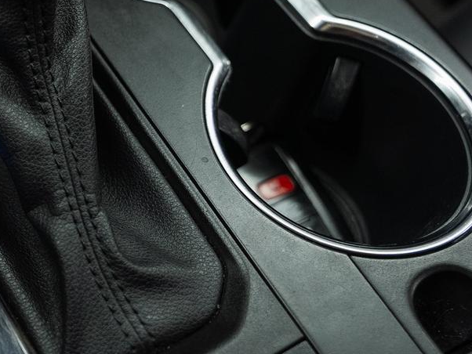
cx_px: 8
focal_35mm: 63
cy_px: 66
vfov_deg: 22.9
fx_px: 859
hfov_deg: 28.9
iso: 800
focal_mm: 27.4
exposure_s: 1/40
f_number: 3.5
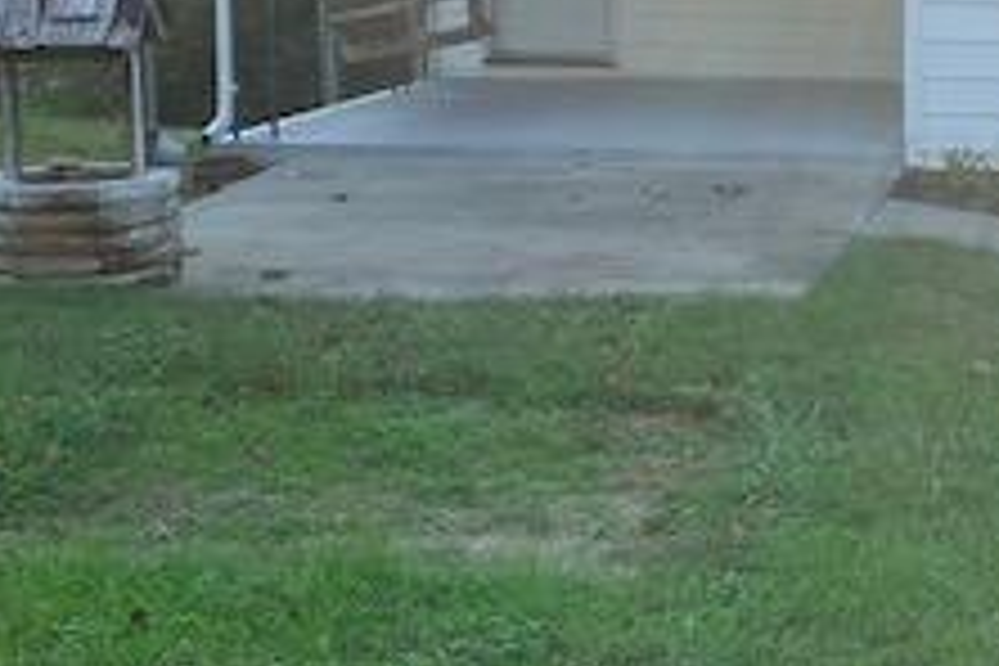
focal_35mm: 78
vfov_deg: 17.4
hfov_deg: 24.1
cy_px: 180
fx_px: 2164
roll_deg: -2.2
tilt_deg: -8.0
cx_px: 1138
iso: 25
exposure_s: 1/678
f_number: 1.8
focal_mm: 4.25
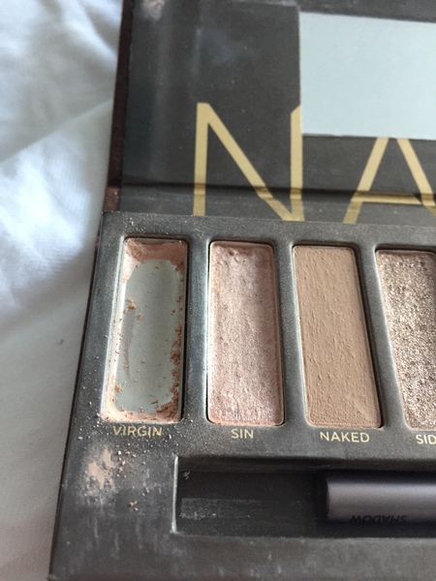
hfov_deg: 48.2
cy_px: 290
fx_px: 487
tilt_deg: -57.7
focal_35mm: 29
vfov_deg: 61.7
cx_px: 218
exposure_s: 1/33
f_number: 2.2
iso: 160
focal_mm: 4.15
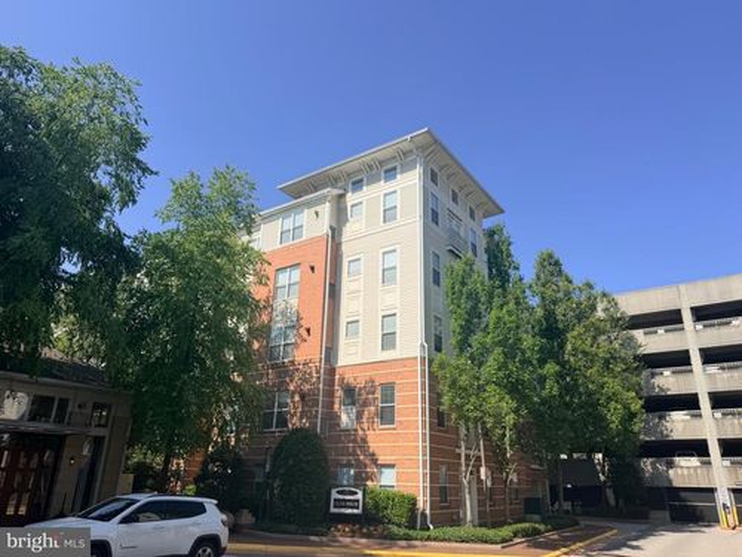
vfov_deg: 56.8
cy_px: 278
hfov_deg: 71.6
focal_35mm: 24
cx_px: 371
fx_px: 514
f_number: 1.78
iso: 80
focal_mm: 6.76
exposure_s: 1/4975
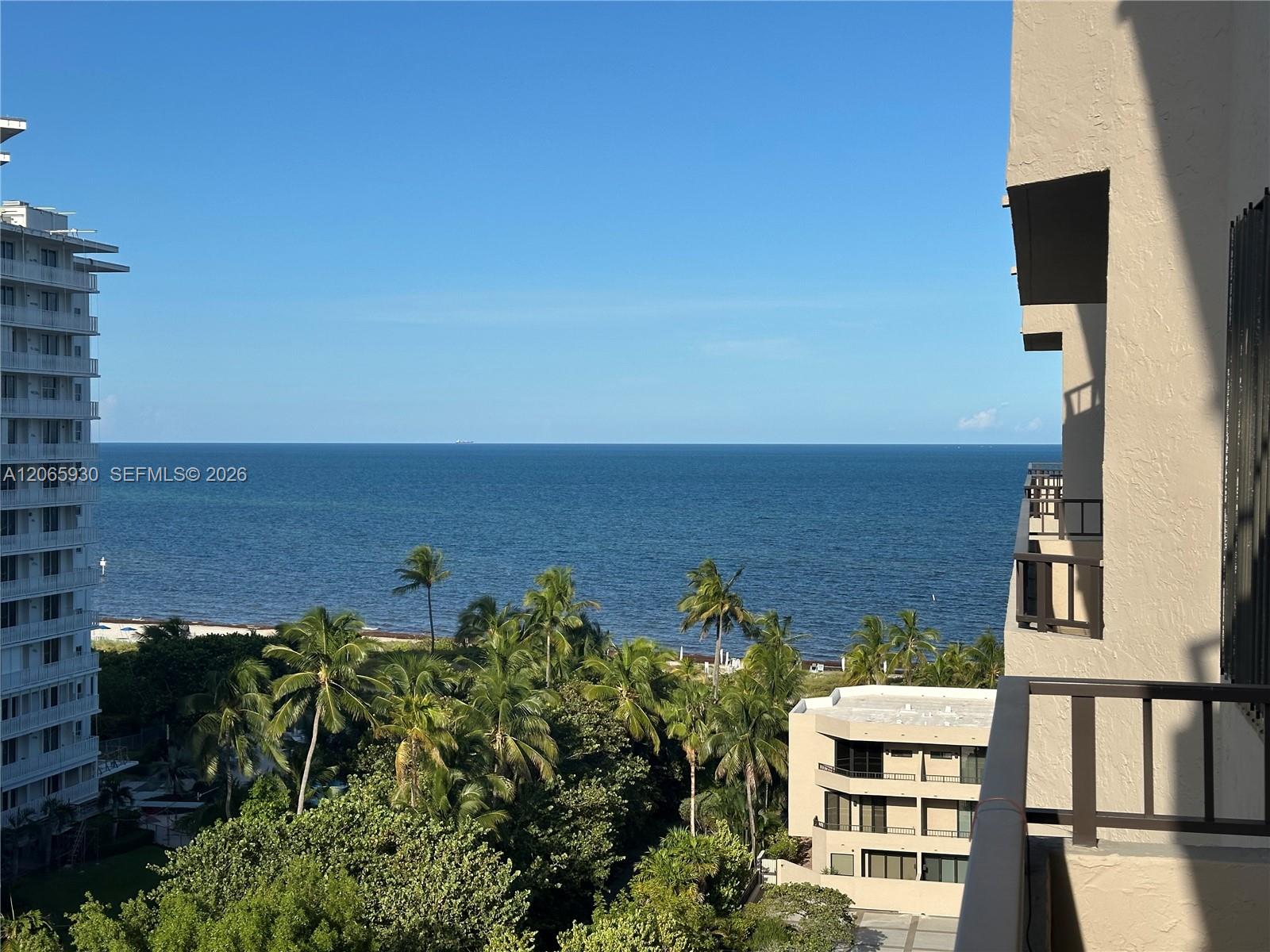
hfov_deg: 39.7
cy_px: 476
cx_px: 635
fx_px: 1761
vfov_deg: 30.3
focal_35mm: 48
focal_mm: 6.86
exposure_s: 1/5000
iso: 64
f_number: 1.78
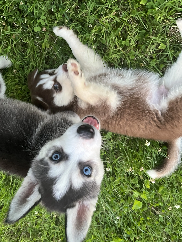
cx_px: 91
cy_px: 121
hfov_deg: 53.1
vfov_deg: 67.3
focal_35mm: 26
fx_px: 182
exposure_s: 1/60
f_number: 1.6
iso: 500
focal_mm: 5.1
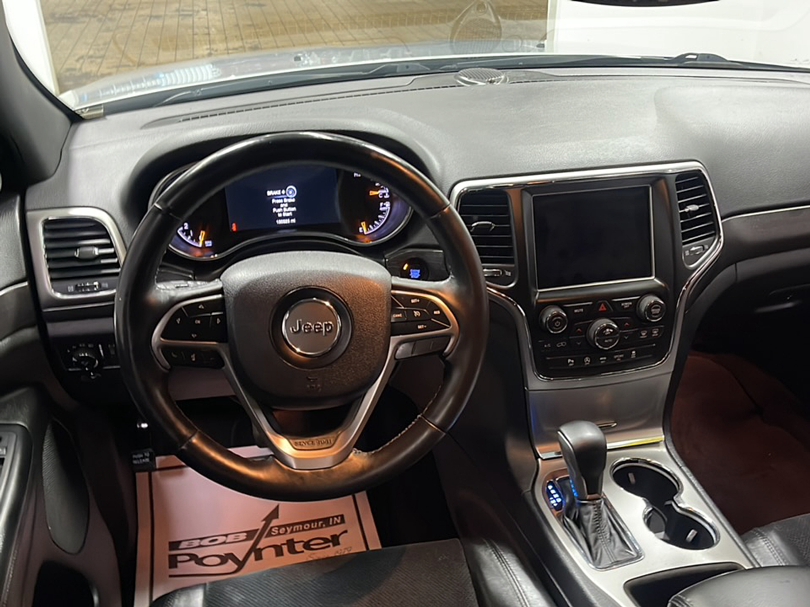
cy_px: 304
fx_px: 655
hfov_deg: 63.4
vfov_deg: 49.7
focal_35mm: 28
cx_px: 405
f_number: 1.6
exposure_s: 1/40
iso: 400
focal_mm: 5.1
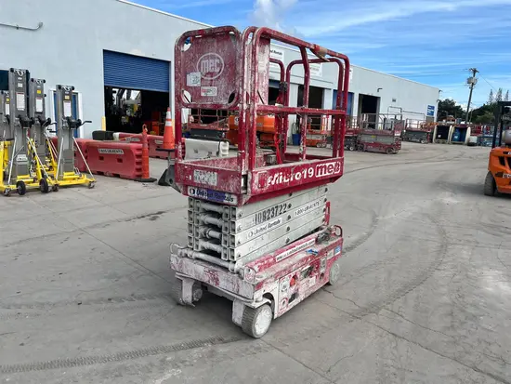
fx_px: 384
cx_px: 256
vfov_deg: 53.1
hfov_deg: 67.3
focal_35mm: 26
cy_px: 192
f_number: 1.6
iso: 50
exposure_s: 1/3521
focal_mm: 5.1
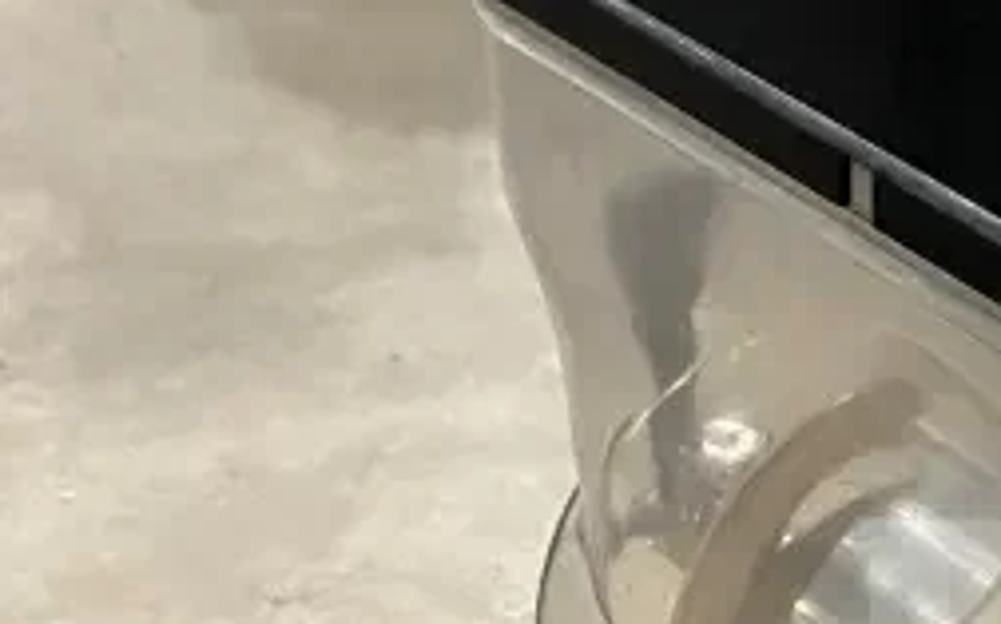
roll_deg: -7.3
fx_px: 2426
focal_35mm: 89
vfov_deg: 14.0
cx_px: 1208
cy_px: 833
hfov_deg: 21.6
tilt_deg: -39.4
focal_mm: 4.25
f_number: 1.8
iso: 500
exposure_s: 1/57
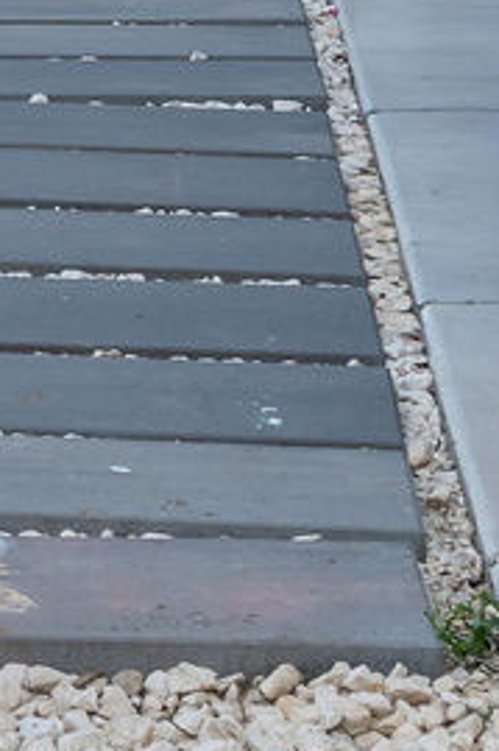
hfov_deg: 6.6
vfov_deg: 10.0
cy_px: -307
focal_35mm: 200
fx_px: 4163
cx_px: -516
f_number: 7.1
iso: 100
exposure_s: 1/250
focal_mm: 35
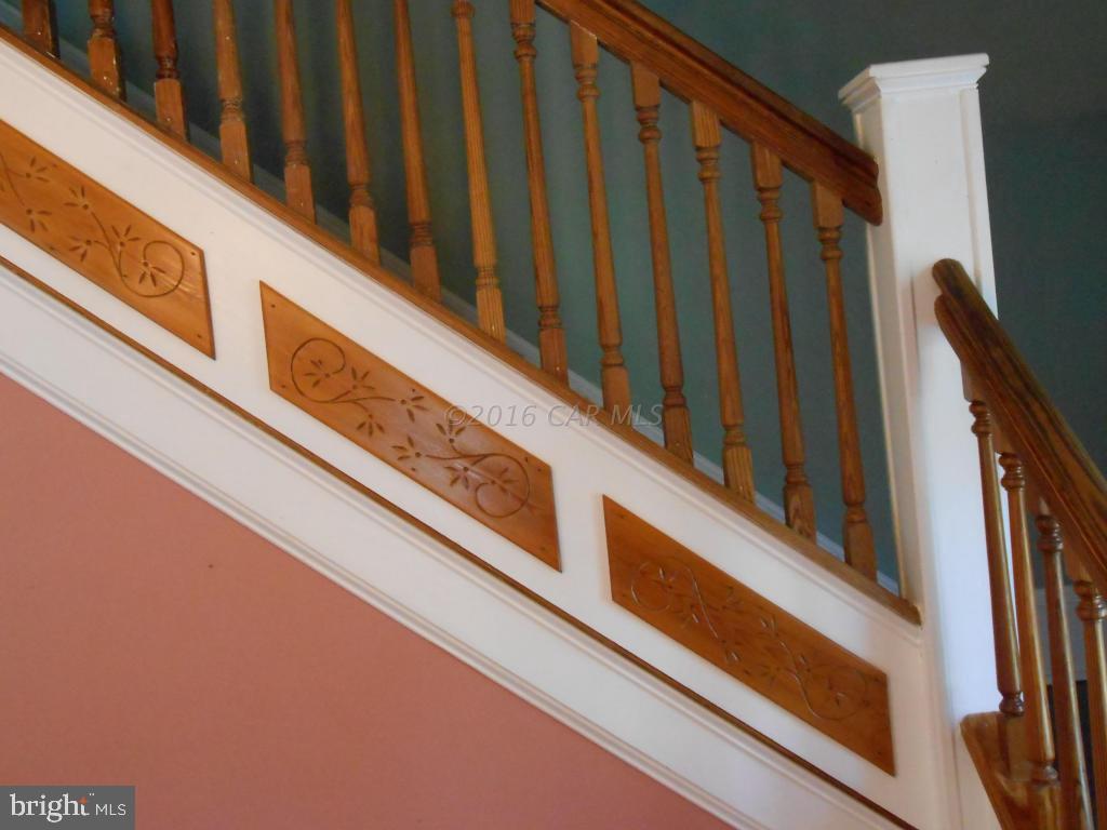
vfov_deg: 37.7
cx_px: 554
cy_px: 415
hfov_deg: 49.0
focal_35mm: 38
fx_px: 1215
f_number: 4.2
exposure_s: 1/60
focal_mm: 6.8
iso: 800
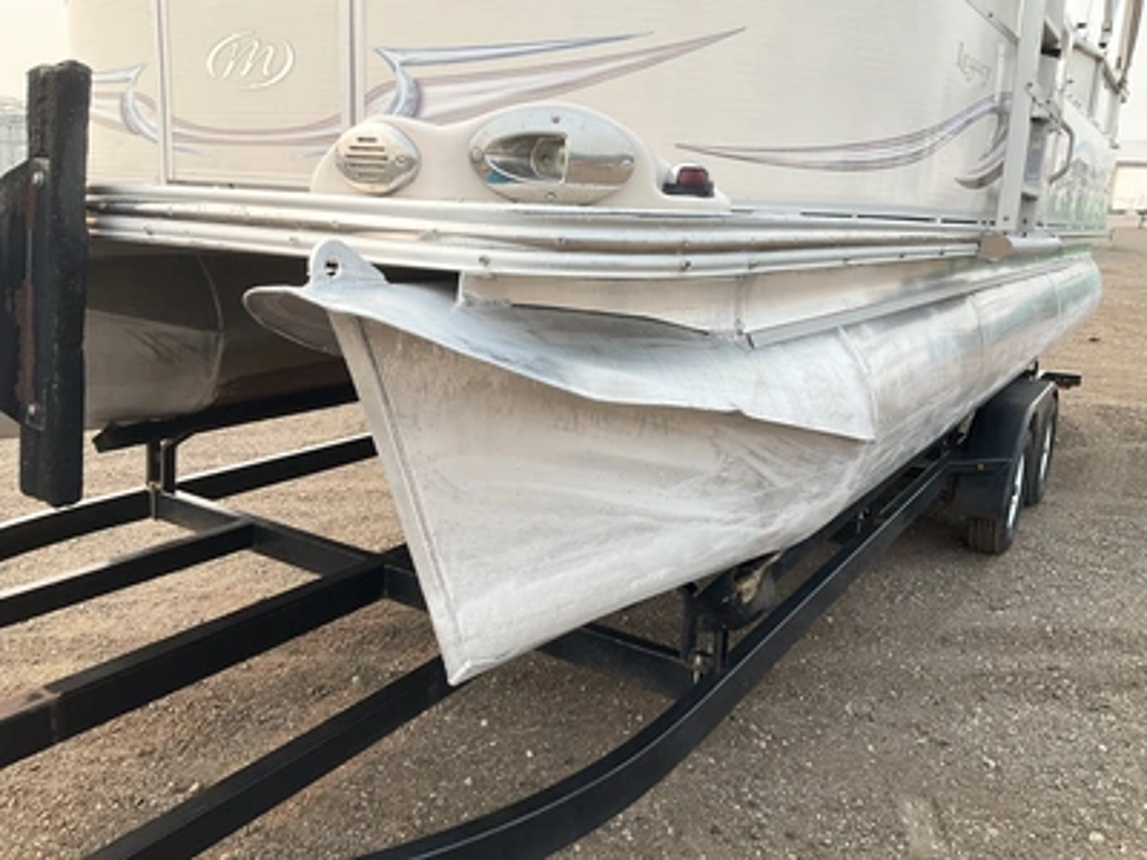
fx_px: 961
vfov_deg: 48.2
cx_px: 574
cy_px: 430
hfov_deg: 61.7
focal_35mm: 29
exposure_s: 1/691
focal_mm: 3
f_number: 1.8
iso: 25
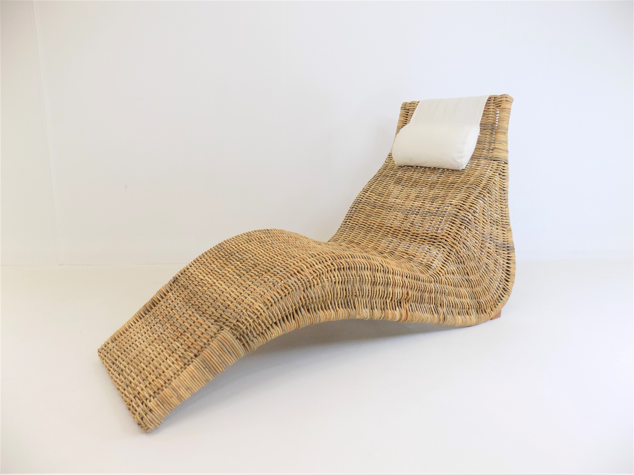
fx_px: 421
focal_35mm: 23
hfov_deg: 73.9
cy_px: 238
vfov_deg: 58.9
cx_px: 317
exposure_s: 1/40
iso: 80
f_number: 3.1
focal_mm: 4
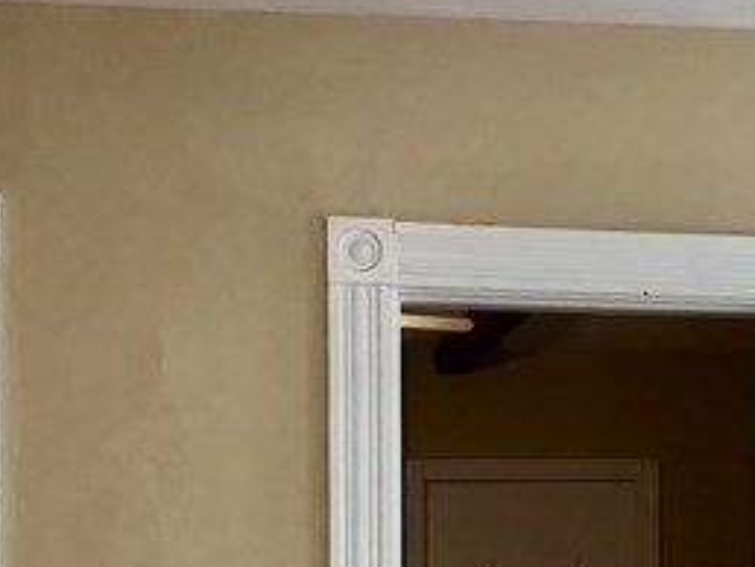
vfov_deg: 13.0
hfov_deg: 17.5
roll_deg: +0.5
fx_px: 2423
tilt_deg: -1.6
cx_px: 638
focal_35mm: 111
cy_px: 704
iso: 25
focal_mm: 4
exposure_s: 1/30
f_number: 1.8
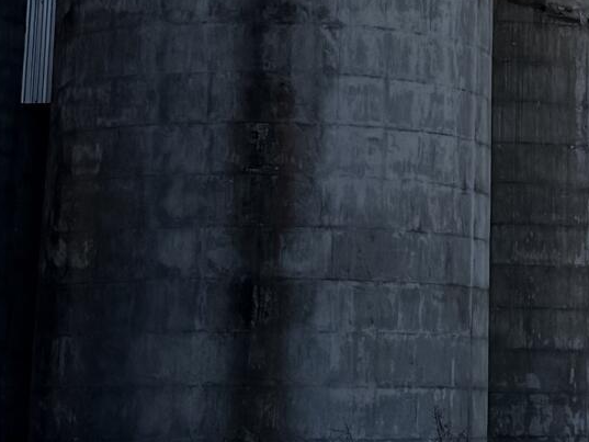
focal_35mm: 134
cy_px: -148
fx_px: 2281
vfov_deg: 10.8
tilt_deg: +13.8
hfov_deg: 14.5
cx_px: 545
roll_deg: -1.0
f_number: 1.78
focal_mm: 6.76
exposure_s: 1/7353
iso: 80
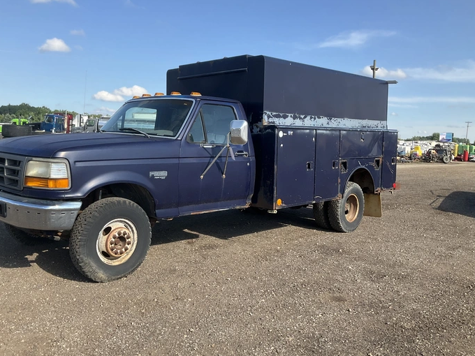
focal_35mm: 32
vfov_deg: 44.1
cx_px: 216
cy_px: 161
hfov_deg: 56.7
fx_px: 439
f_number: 1.8
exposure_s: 1/1195
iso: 25
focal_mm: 3
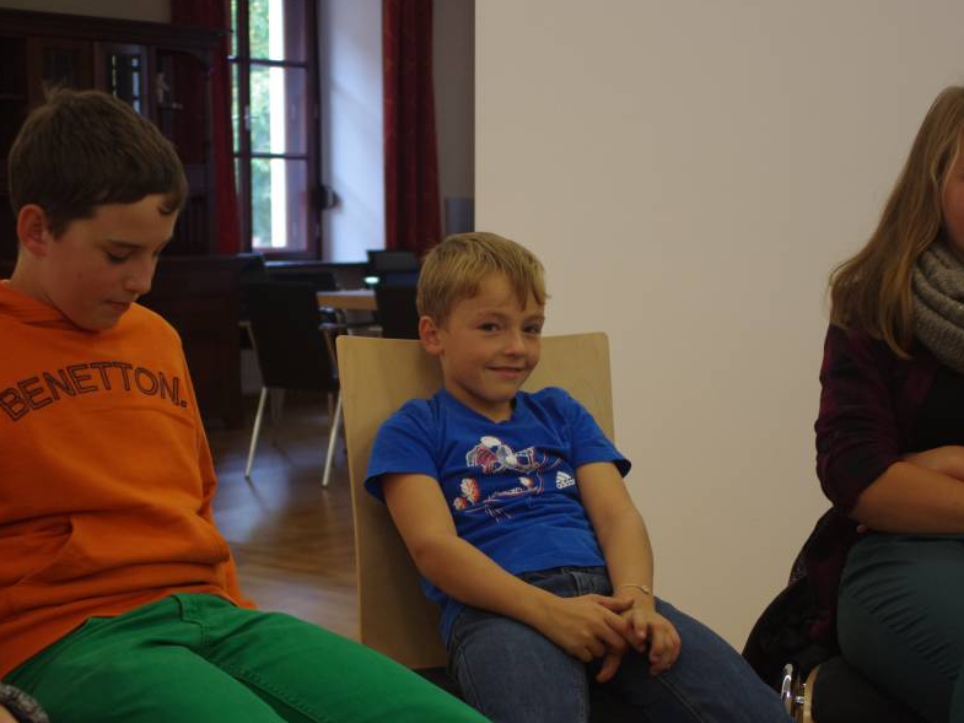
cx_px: 450
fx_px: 1755
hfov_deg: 30.7
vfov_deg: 23.3
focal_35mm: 63
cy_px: 365
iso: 800
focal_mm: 38
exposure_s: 1/60
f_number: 4
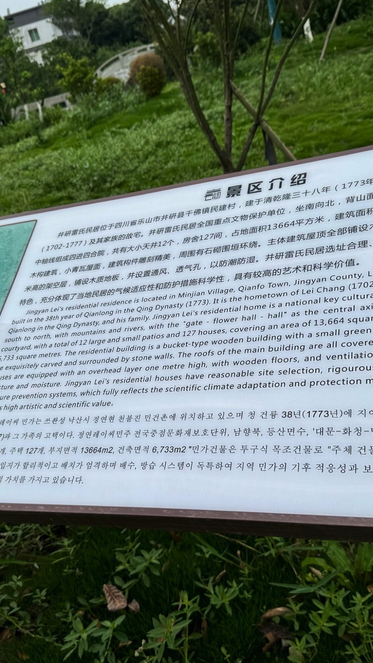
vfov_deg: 56.6
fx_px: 616
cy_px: 331
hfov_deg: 33.7
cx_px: 185
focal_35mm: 35
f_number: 1.78
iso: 80
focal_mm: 6.76
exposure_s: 1/1094
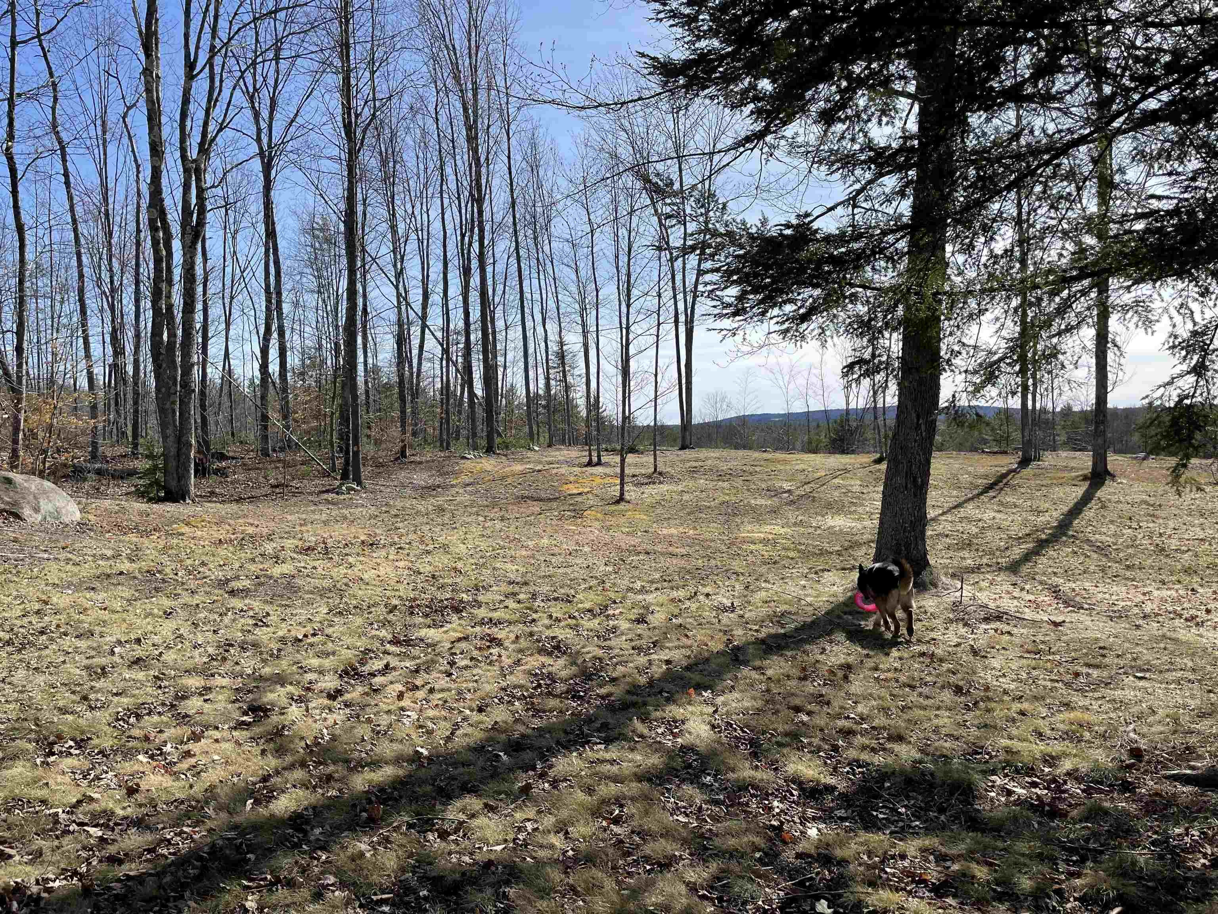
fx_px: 915
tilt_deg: -0.4
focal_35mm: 26
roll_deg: +1.0
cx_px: 609
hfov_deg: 67.3
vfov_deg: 53.1
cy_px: 457
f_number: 1.6
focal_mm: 4.2
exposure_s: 1/3205
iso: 32
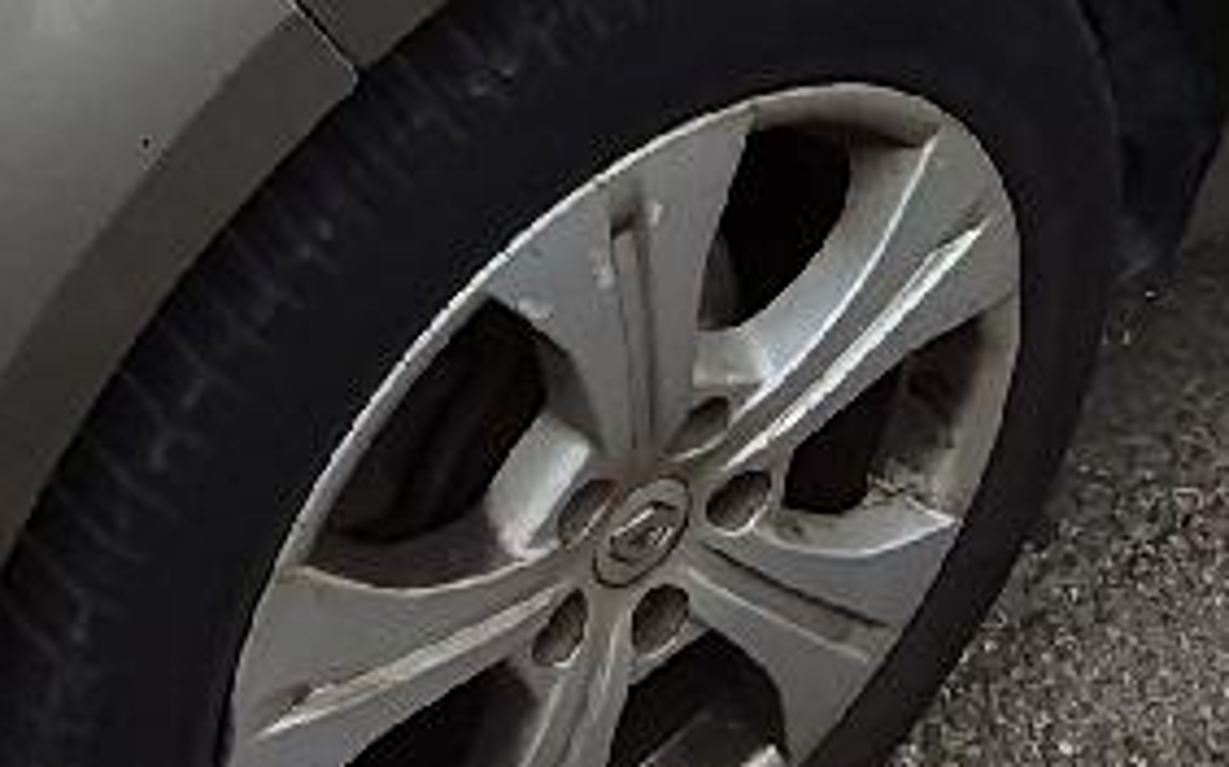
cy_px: -689
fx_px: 2946
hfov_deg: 23.5
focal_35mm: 88
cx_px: 431
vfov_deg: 13.1
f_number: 2.2
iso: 40
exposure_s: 1/1000
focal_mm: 1.74
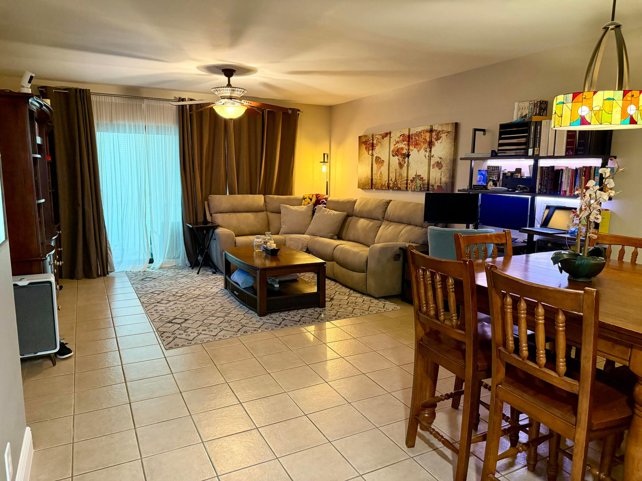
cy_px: 240
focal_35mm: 24
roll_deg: -0.3
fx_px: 445
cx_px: 321
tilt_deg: -8.6
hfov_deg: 71.6
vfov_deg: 56.8
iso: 640
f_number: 1.78
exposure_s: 1/40
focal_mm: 6.76
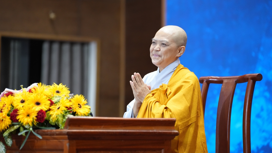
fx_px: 1139
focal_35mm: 158
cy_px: 63
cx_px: 136
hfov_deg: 13.6
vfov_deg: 7.7
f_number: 2.8
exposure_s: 1/160
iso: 3200
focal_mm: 150
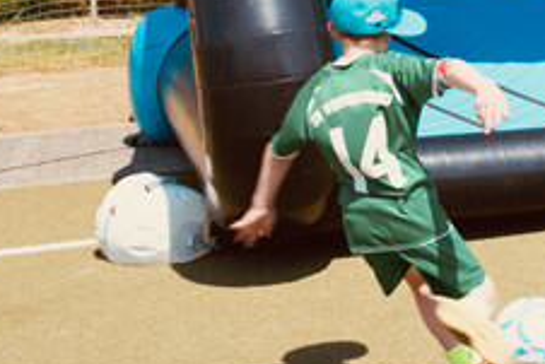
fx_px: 1288
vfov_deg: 15.5
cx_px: 572
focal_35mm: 85
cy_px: -83
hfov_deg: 22.8
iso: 100
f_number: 8
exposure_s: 1/250
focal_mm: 32
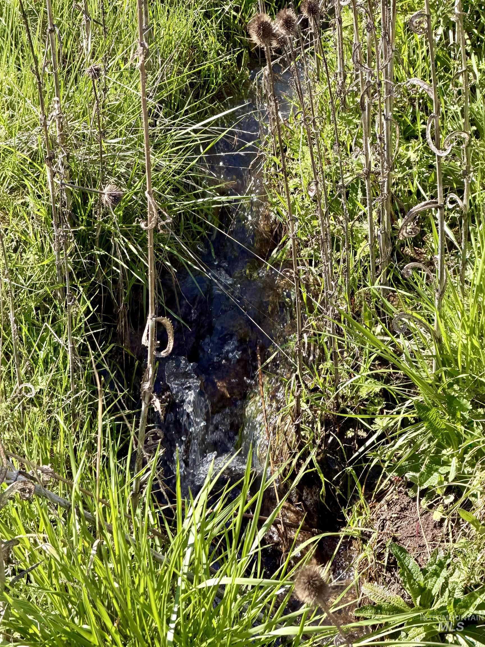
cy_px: 324
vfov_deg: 19.6
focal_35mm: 100
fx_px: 1868
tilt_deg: -36.7
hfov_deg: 14.8
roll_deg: +2.8
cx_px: 242
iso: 50
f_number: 2.8
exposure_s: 1/289
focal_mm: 16.89
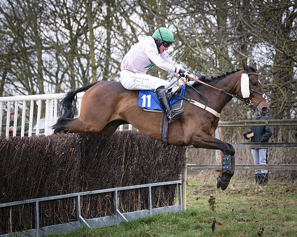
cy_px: 86
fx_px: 1168
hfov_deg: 14.5
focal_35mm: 133
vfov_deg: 11.6
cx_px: 157
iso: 400
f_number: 2.8
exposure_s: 1/1600
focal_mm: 73
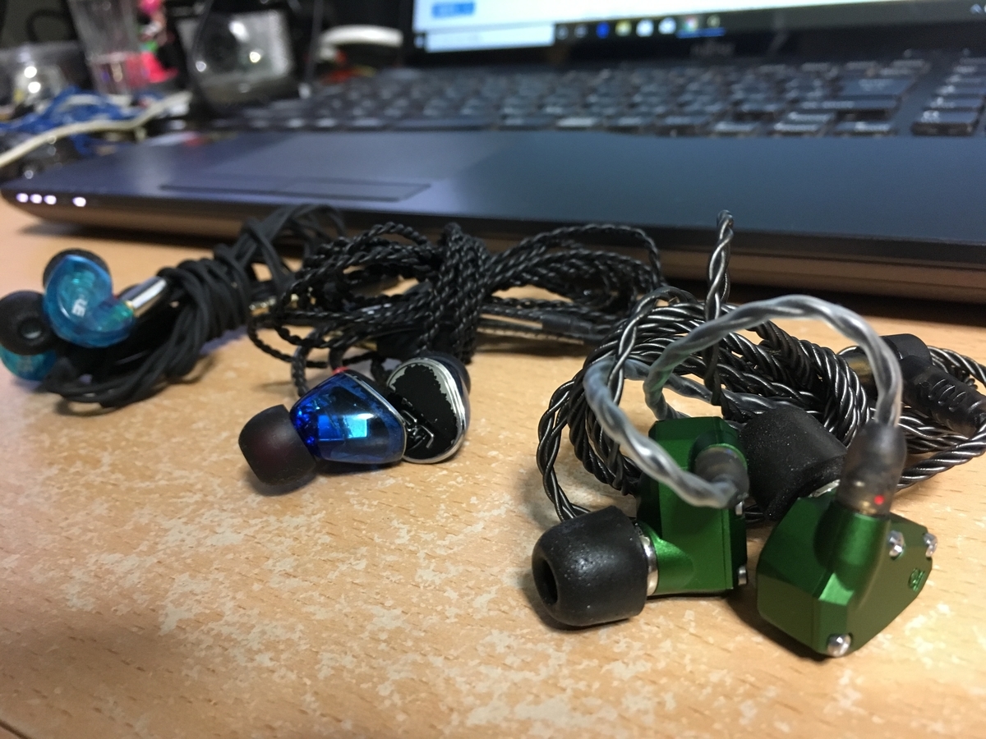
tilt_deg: -25.6
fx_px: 826
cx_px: 493
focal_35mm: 29
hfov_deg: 61.7
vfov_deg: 48.2
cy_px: 370
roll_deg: +7.1
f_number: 2.2
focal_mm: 4.15
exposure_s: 1/15
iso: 200
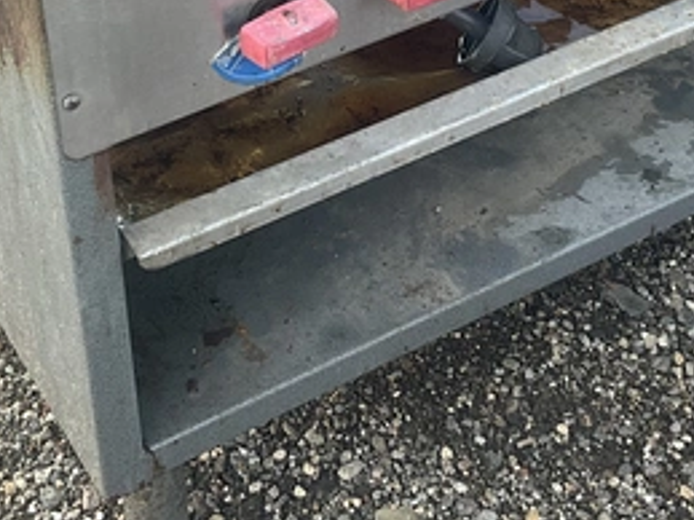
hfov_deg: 23.3
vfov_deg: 17.0
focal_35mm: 84
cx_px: 386
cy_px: -50
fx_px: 1683
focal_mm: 3
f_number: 1.8
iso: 20
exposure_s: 1/222
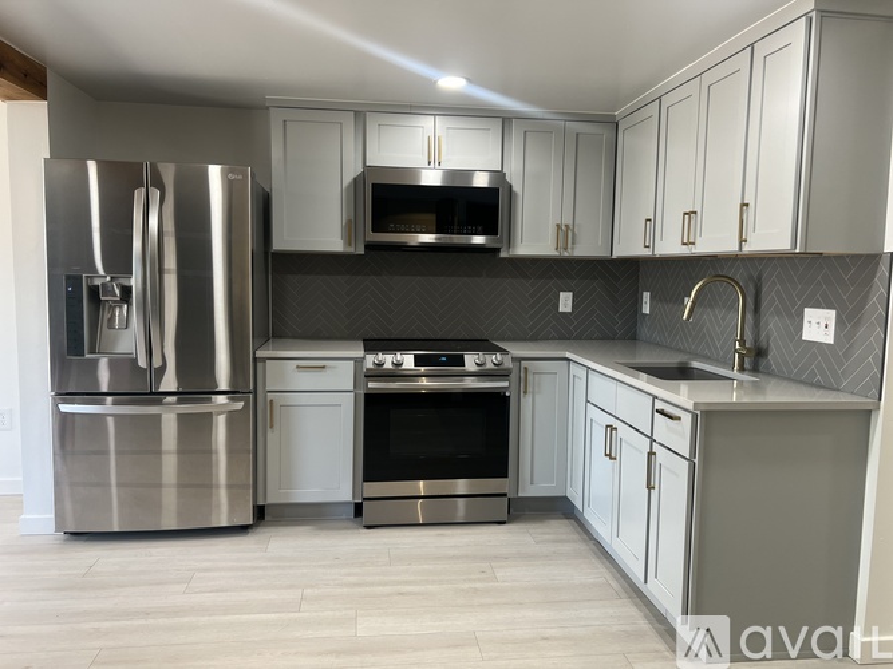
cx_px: 446
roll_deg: -1.1
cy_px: 334
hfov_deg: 67.3
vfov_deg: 53.0
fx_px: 671
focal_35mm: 26
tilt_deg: -5.7
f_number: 1.5
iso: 64
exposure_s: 1/60
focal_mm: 5.7
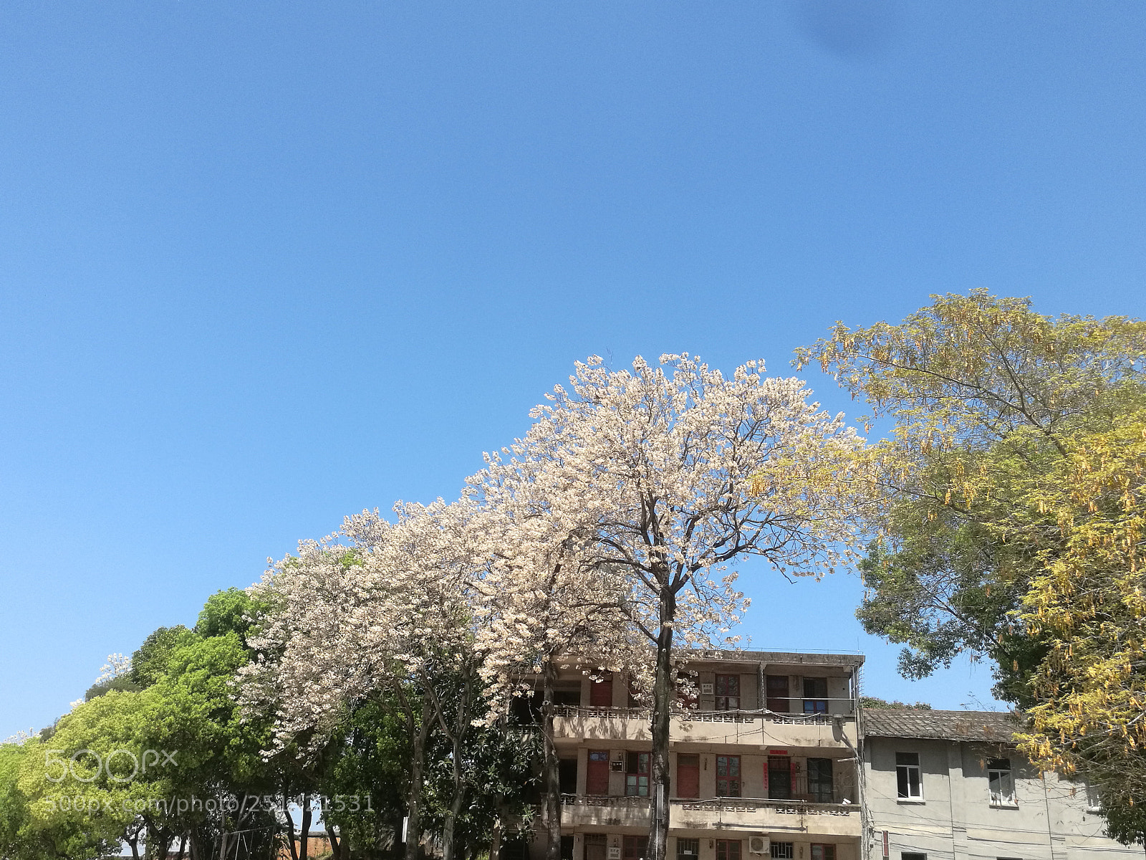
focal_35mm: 35
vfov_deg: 40.7
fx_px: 1159
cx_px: 573
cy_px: 430
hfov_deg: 52.6
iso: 50
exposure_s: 1/668
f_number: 2
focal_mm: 4.04
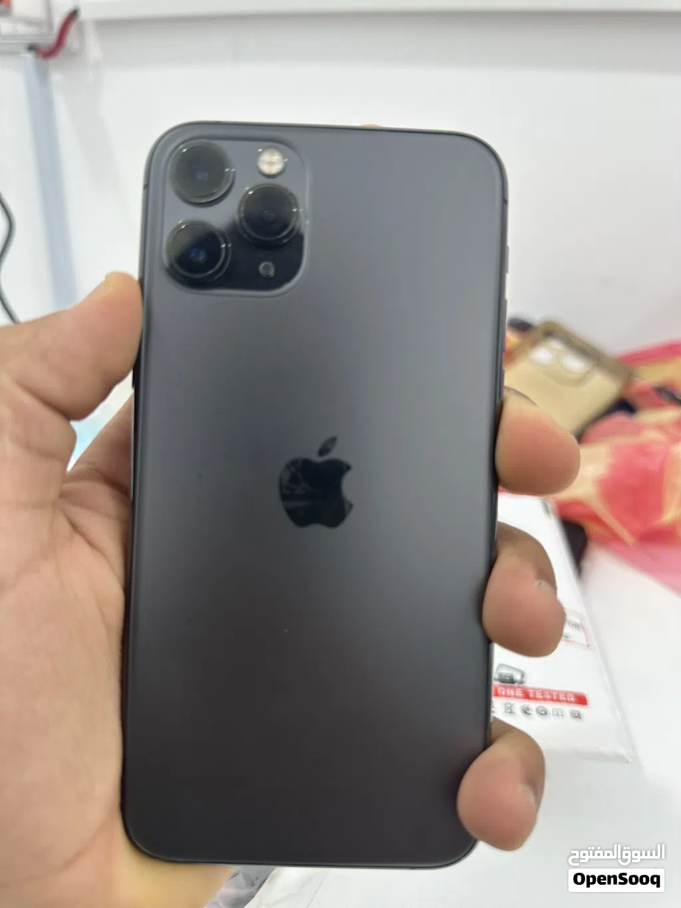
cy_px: 454
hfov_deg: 56.8
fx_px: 629
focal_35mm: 24
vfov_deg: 71.6
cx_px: 340
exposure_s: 1/90
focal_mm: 6.86
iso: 100
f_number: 1.78
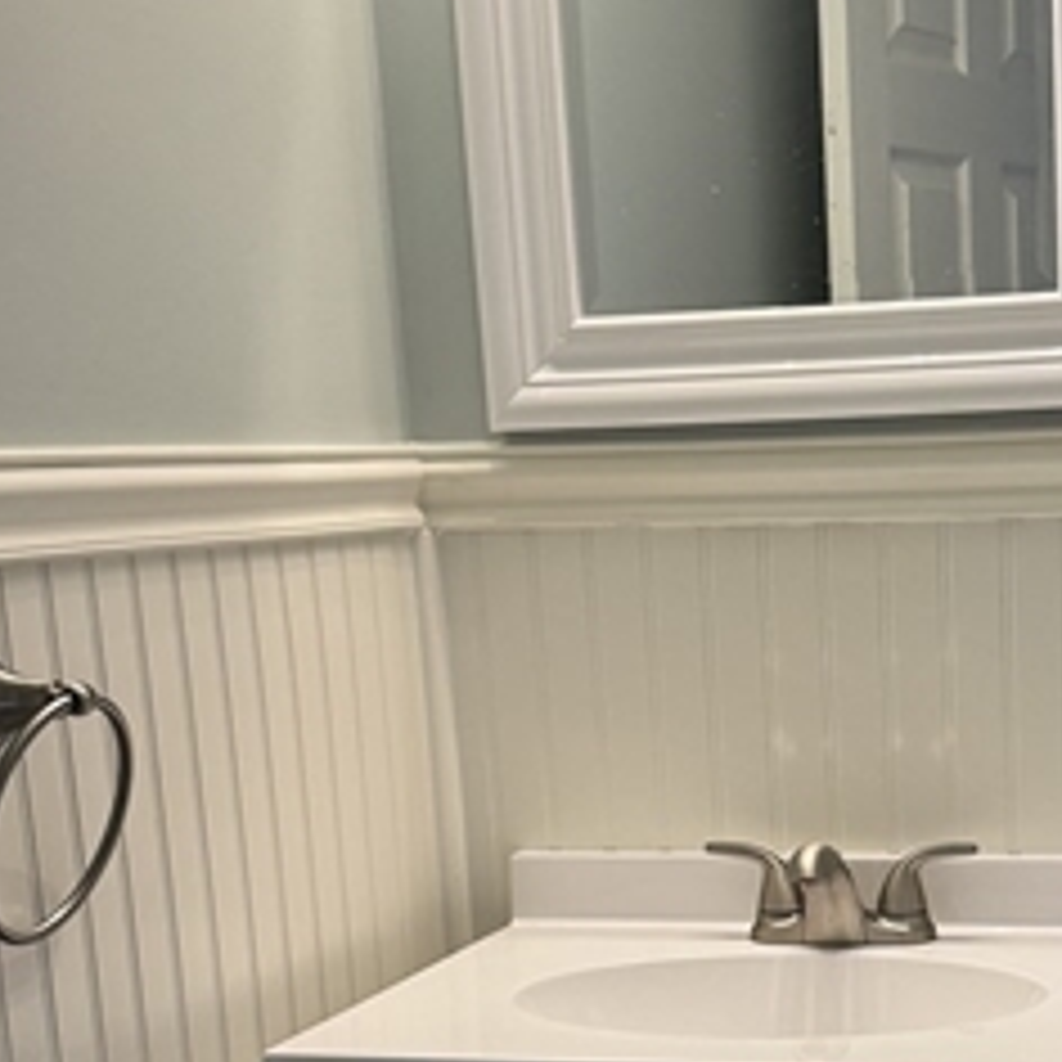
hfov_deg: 24.5
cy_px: 1004
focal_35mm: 69
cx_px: 900
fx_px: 2395
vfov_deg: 24.1
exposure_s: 1/120
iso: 160
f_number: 1.78
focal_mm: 6.76
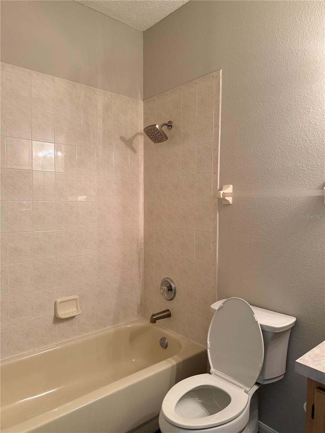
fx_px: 300
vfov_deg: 71.6
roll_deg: -1.5
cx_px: 162
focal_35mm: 24
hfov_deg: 56.8
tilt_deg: -1.7
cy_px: 216
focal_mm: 6.76
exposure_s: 1/60
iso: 250
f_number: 1.78
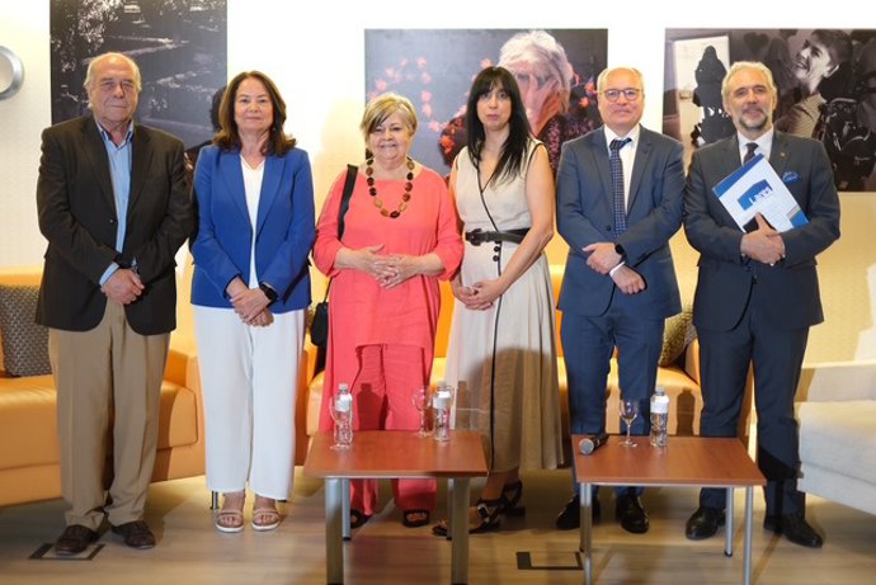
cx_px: 438
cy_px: 292
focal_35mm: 53
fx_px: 1290
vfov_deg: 25.6
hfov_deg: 37.5
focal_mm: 35
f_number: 1.4
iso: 640
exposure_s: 1/250
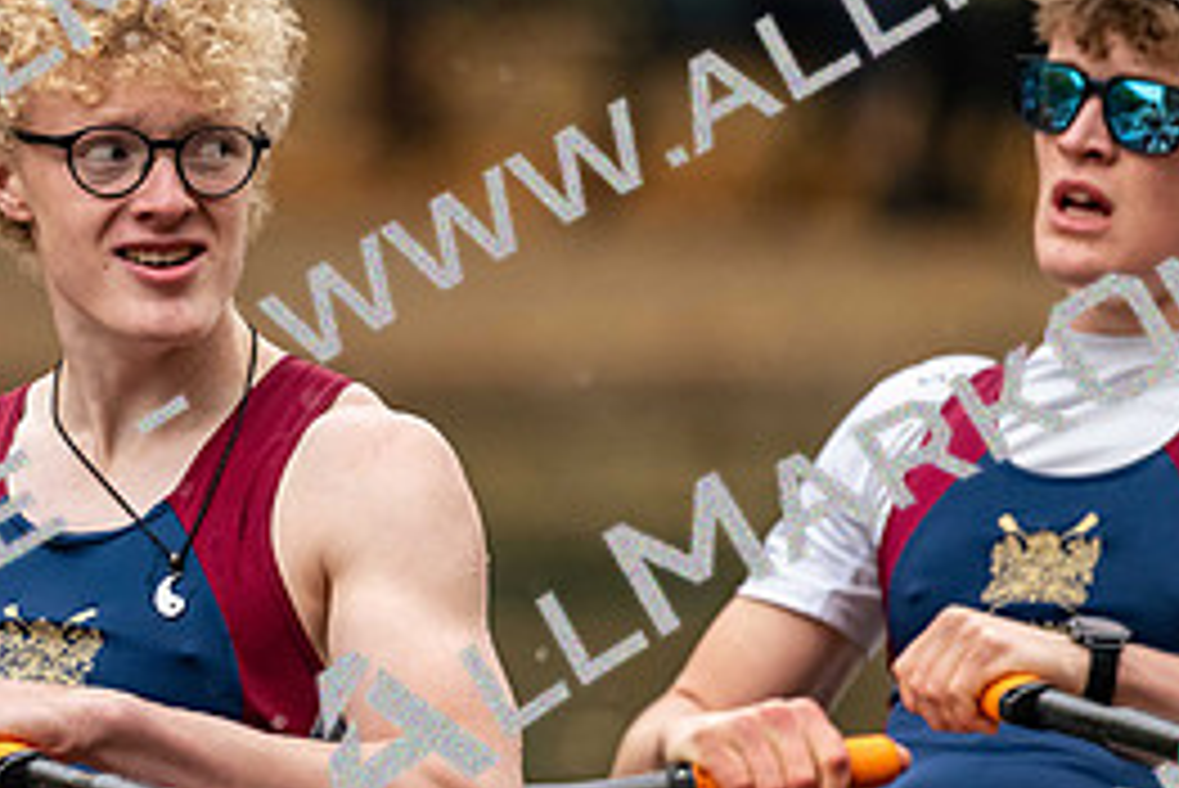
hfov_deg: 2.3
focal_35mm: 885
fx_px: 28999
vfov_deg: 1.6
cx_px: -68
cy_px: 439
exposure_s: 1/2500
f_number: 4.5
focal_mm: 400
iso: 2500
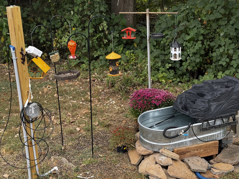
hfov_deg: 39.7
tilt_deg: -21.0
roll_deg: +3.8
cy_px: 90
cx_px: 120
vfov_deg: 30.3
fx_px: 331
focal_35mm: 48
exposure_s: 1/225
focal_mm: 6.76
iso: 64
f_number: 1.78
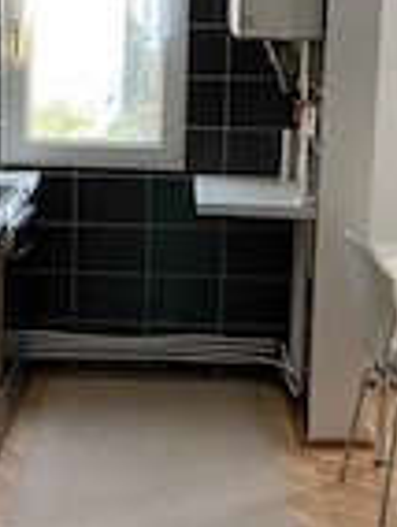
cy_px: 160
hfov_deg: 20.2
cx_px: 130
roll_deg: -2.1
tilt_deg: -5.6
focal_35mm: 73
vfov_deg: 26.4
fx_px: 1113
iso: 160
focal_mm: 4.25
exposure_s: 1/60
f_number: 1.8
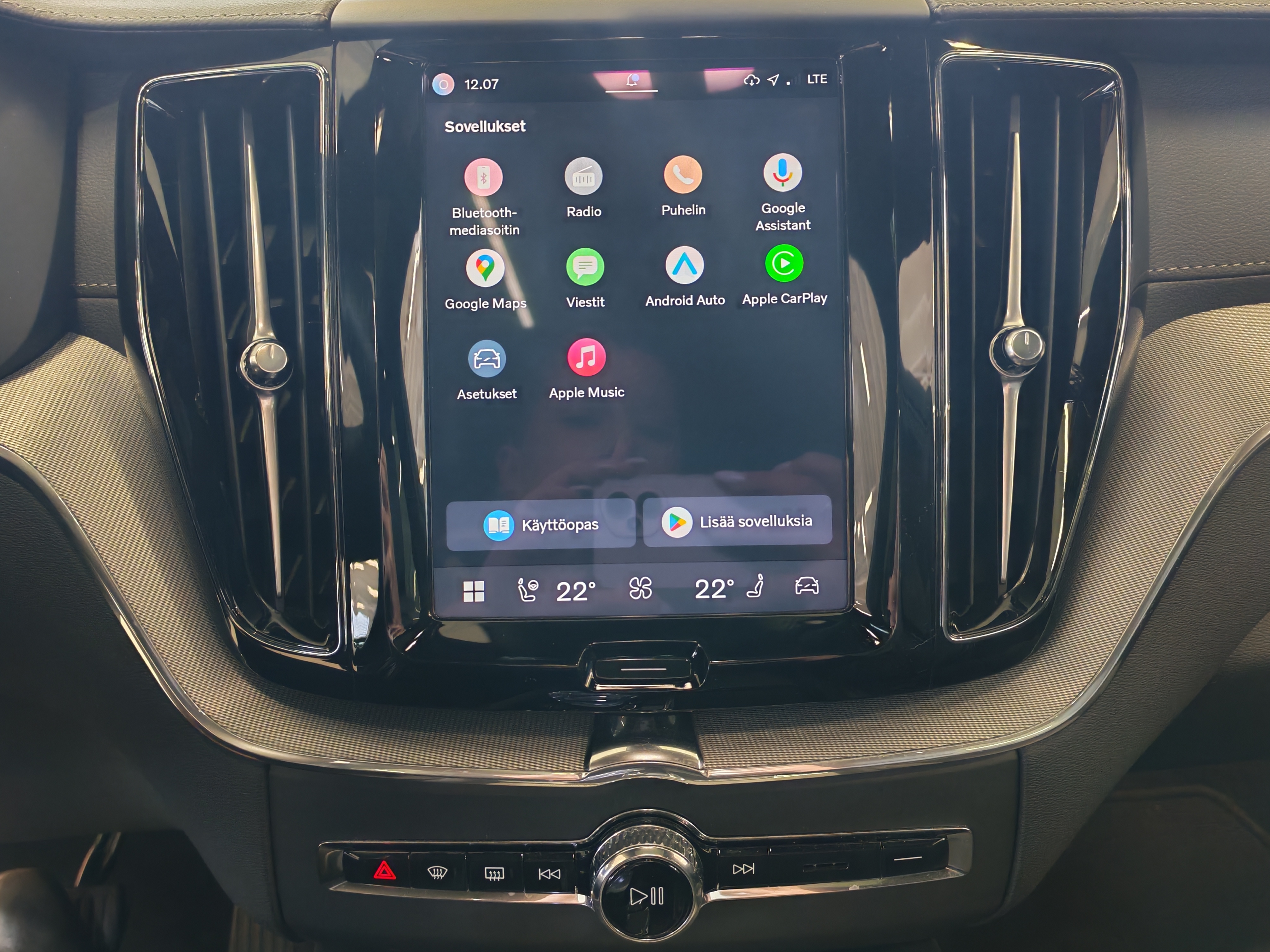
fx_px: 1211
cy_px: 476
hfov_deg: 55.4
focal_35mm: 33
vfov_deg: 42.9
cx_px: 635
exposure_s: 1/50
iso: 1250
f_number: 1.9
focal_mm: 6.12
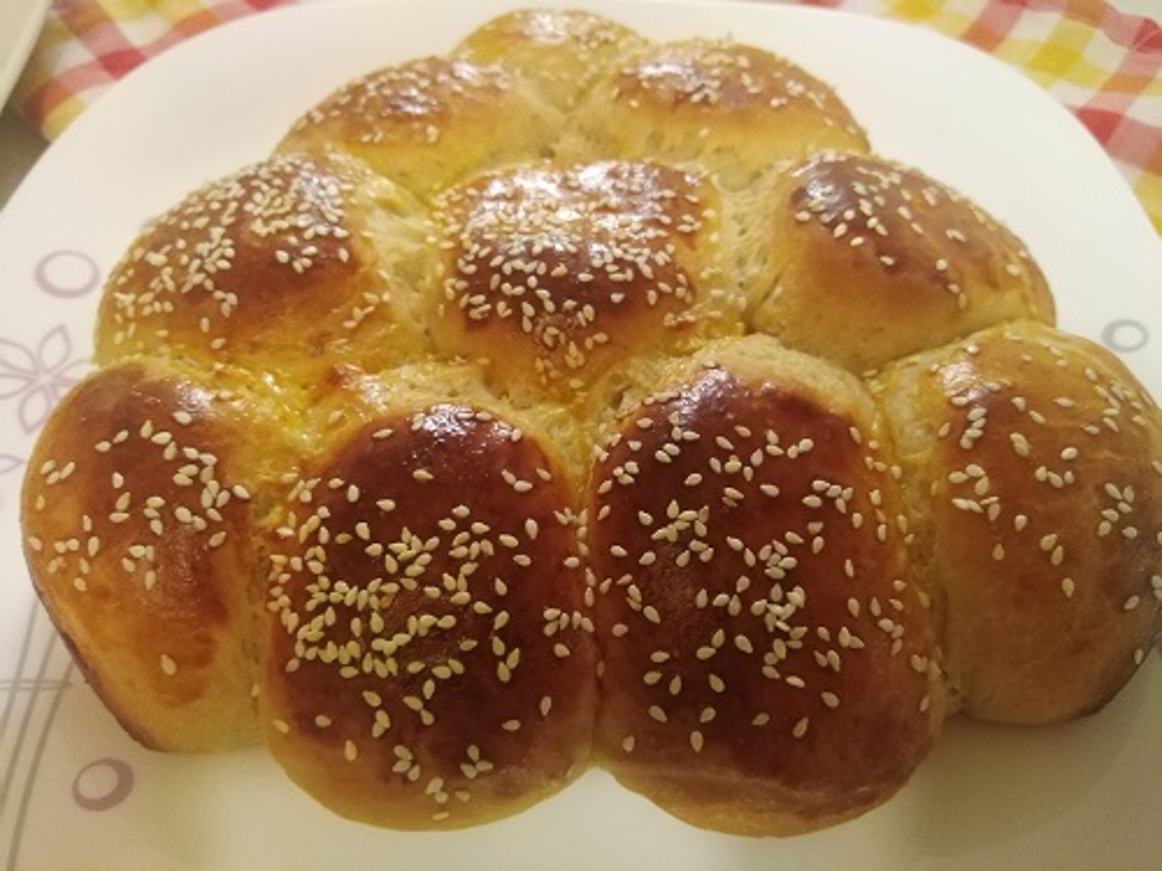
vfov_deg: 53.1
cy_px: 436
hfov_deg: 67.3
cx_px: 581
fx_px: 873
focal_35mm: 26
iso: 1077
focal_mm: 3.63
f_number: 1.8
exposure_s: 1/14.3
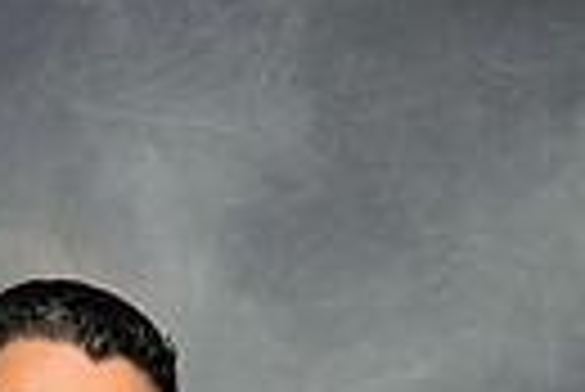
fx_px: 3205
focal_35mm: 197
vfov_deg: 6.6
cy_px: 996
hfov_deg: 10.4
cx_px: 72
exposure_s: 1/125
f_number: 8
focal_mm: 38
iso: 400
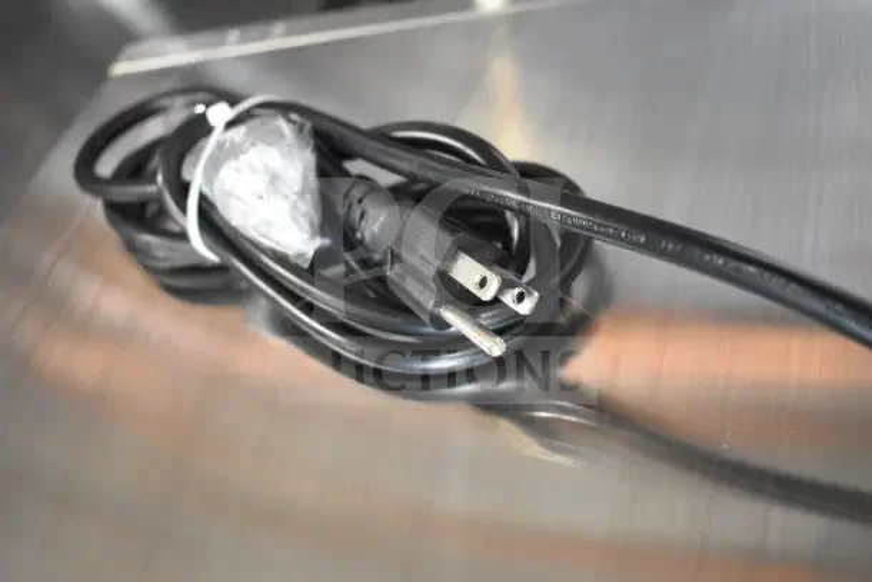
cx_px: 436
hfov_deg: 47.9
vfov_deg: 33.0
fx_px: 981
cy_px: 291
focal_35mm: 40
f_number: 4
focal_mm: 27
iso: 6400
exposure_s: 1/60
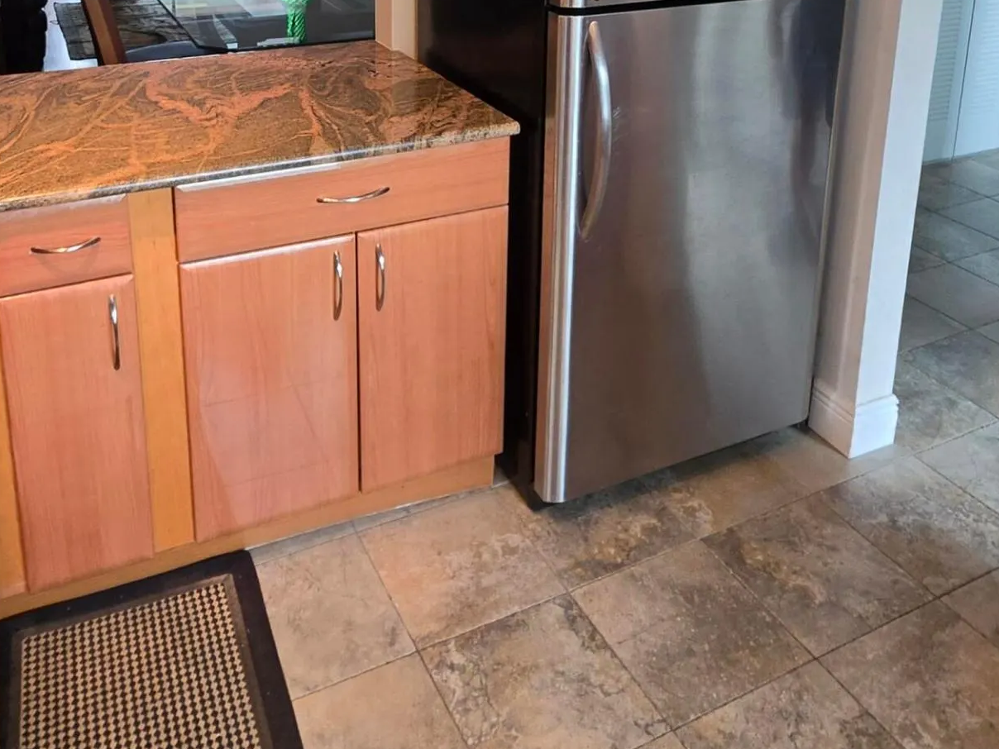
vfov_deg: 41.0
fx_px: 895
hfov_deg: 58.3
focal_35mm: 31
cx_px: 454
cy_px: 41
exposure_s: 1/60
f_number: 1.9
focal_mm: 2.2
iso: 200
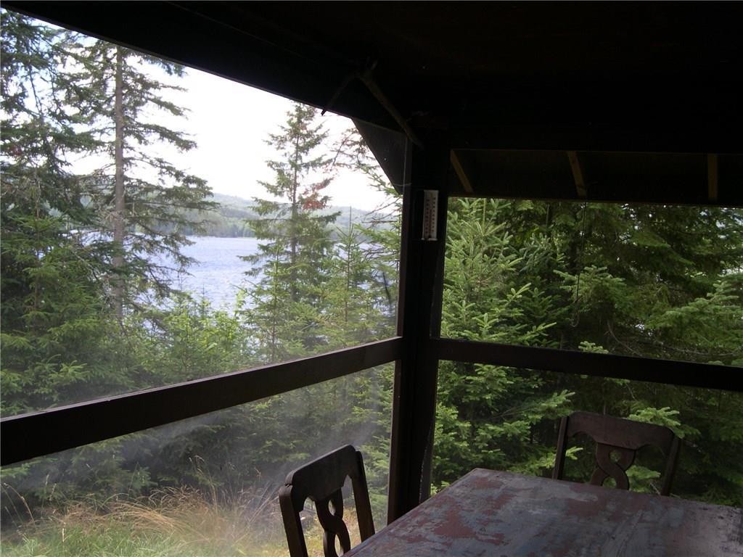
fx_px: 816
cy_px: 278
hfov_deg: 49.0
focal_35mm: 38
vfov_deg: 37.7
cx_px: 372
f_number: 2.8
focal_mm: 8
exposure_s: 1/234
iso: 100
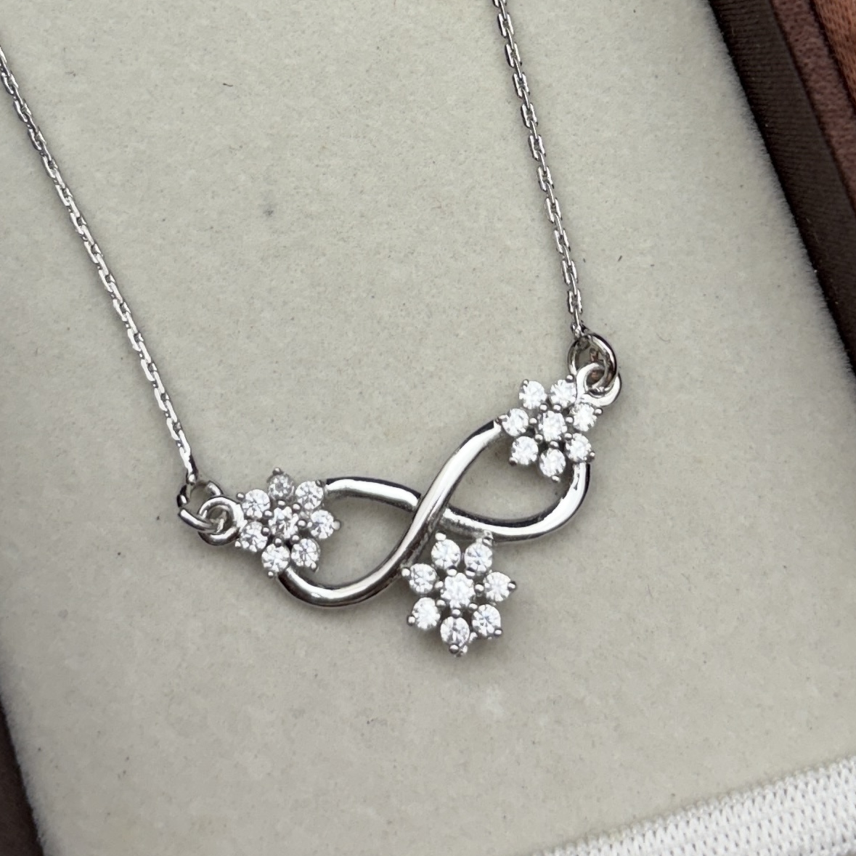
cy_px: 268
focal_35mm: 44
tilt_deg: -74.7
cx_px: 365
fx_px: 1231
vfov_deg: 37.8
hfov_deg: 38.3
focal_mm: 5.96
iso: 50
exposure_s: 1/100
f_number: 1.6
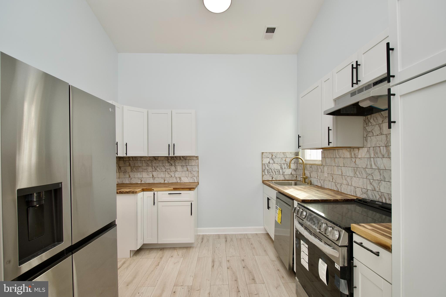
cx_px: 223
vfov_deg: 73.7
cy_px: 148
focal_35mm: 16
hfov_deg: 96.7
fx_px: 198
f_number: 7.1
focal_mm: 11
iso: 320
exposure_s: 1/50
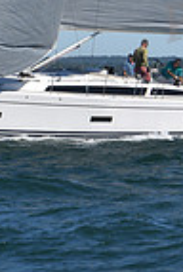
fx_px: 4302
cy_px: -272
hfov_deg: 2.4
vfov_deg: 3.6
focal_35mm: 567
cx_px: 66
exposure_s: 1/1250
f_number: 9
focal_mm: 140
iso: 250
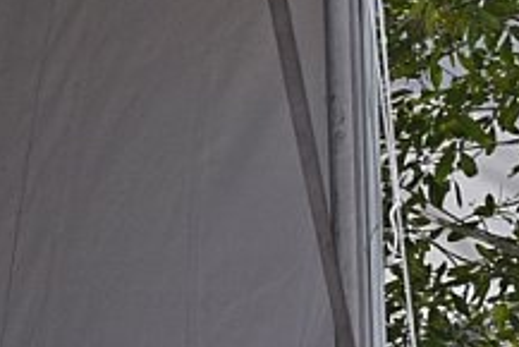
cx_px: 1866
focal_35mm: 2283
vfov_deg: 0.6
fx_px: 32934
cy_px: 955
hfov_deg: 0.9
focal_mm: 310
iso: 250
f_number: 6.3
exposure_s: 1/4000
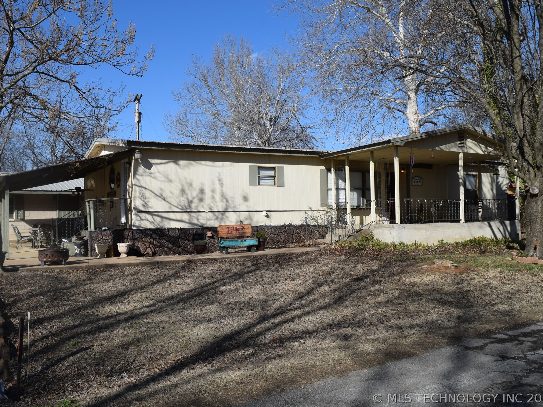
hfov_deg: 55.3
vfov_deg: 42.9
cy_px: 201
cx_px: 249
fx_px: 518
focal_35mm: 33
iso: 200
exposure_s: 1/500
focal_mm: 20
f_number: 10
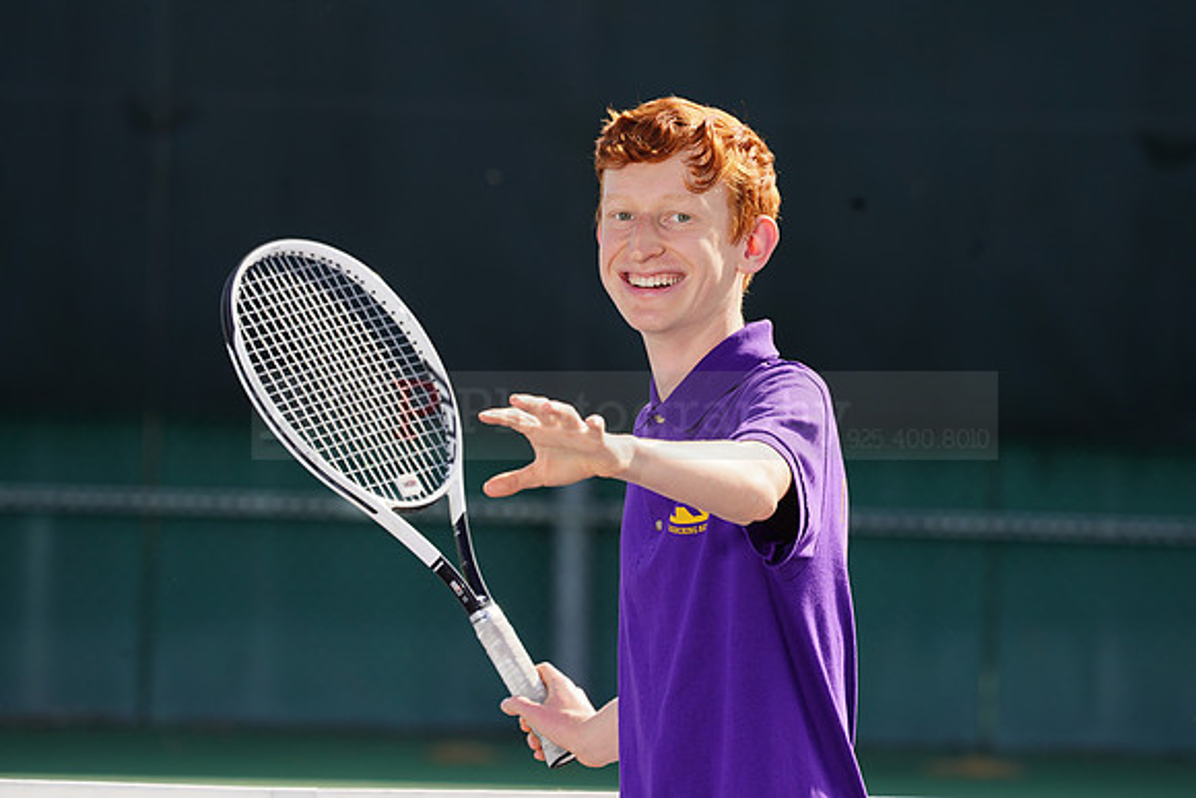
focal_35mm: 306
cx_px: 598
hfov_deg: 6.7
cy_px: 399
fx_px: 10168
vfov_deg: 4.5
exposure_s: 1/250
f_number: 8
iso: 100
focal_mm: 306
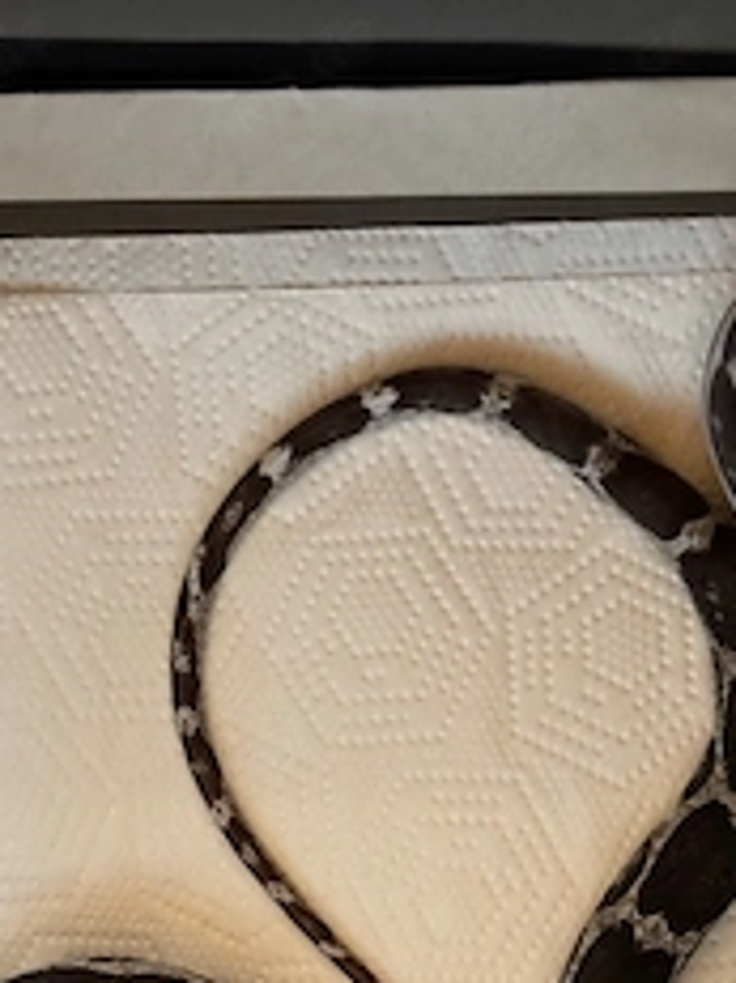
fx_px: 2554
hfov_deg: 16.4
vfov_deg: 21.5
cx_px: 345
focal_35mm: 90
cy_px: 817
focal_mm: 5.96
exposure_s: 1/40
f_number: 1.6
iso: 320
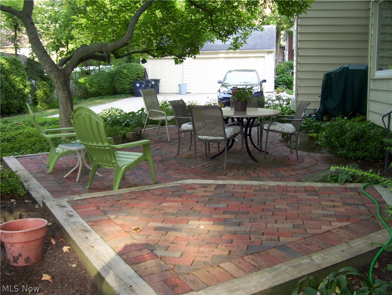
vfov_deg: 39.7
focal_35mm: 36
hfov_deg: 51.3
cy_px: 148
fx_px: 408
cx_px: 196
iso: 80
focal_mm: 6
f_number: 2.7
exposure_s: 1/60
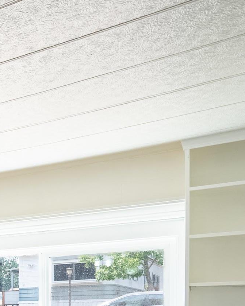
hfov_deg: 17.7
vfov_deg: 29.7
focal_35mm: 55
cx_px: -265
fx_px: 499
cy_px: 360
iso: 400
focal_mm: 16
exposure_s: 1/1250
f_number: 8
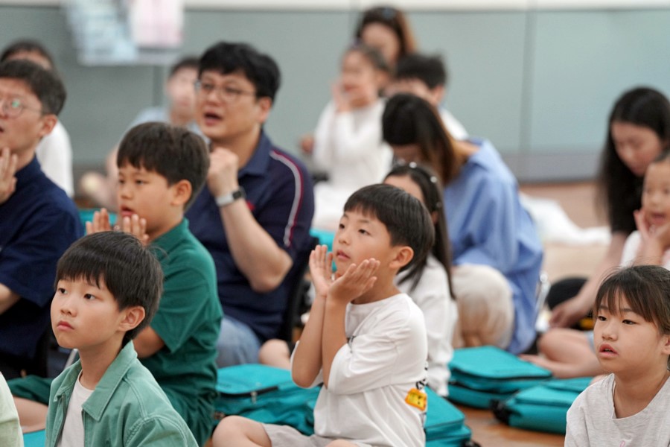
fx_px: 3722
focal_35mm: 200
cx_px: 335
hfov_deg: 10.3
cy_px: 224
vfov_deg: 6.9
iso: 2500
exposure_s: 1/250
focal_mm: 200
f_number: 4
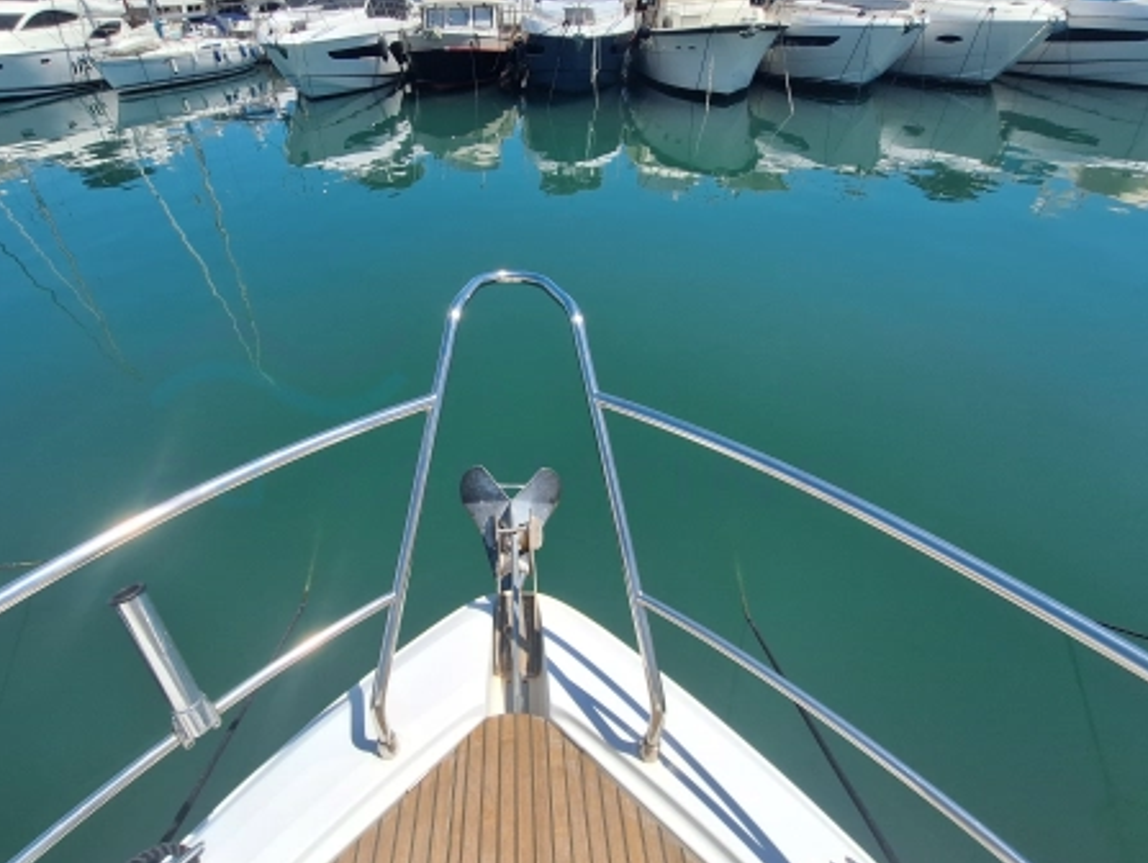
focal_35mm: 16
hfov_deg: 94.0
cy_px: 412
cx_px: 501
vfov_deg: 78.1
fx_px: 531
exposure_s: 1/2786
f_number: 2.2
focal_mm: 1.74
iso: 40
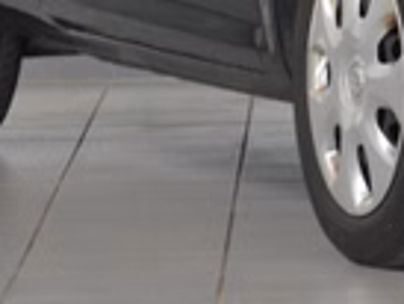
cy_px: -183
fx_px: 5914
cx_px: 631
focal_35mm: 506
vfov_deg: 2.9
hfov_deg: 3.9
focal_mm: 75
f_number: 5.3
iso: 500
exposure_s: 1/60
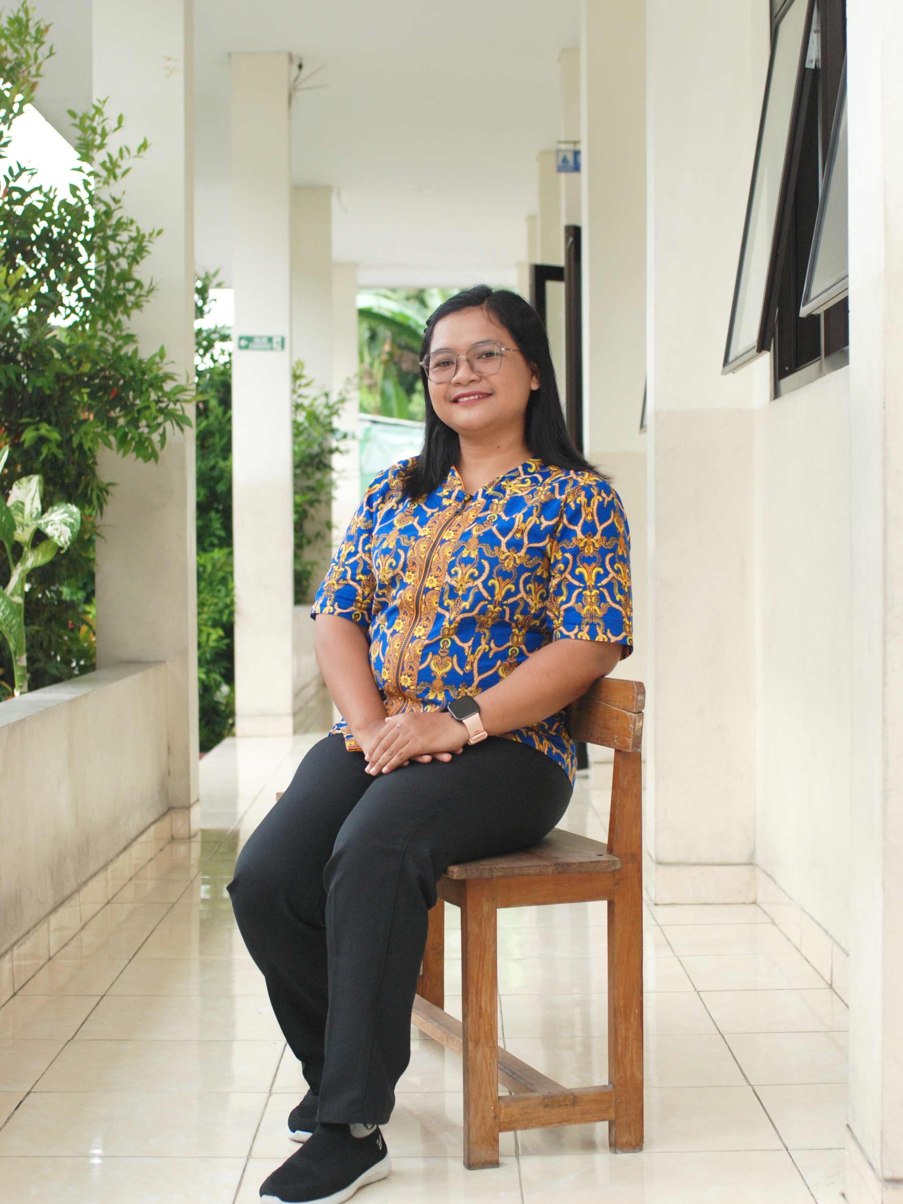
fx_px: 2261
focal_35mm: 65
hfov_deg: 22.6
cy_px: 630
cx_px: 452
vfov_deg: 29.8
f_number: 4
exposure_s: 1/125
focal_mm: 40
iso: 400
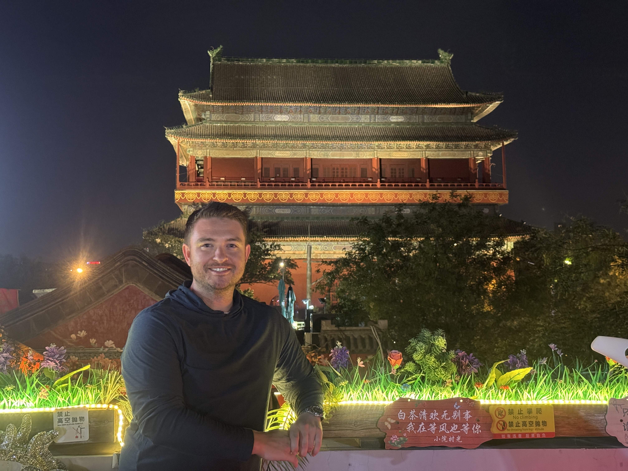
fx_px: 871
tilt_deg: +2.6
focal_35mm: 48
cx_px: 314
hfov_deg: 39.7
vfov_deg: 30.3
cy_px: 236
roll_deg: +0.4
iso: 500
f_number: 1.78
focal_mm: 6.76
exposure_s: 1/33
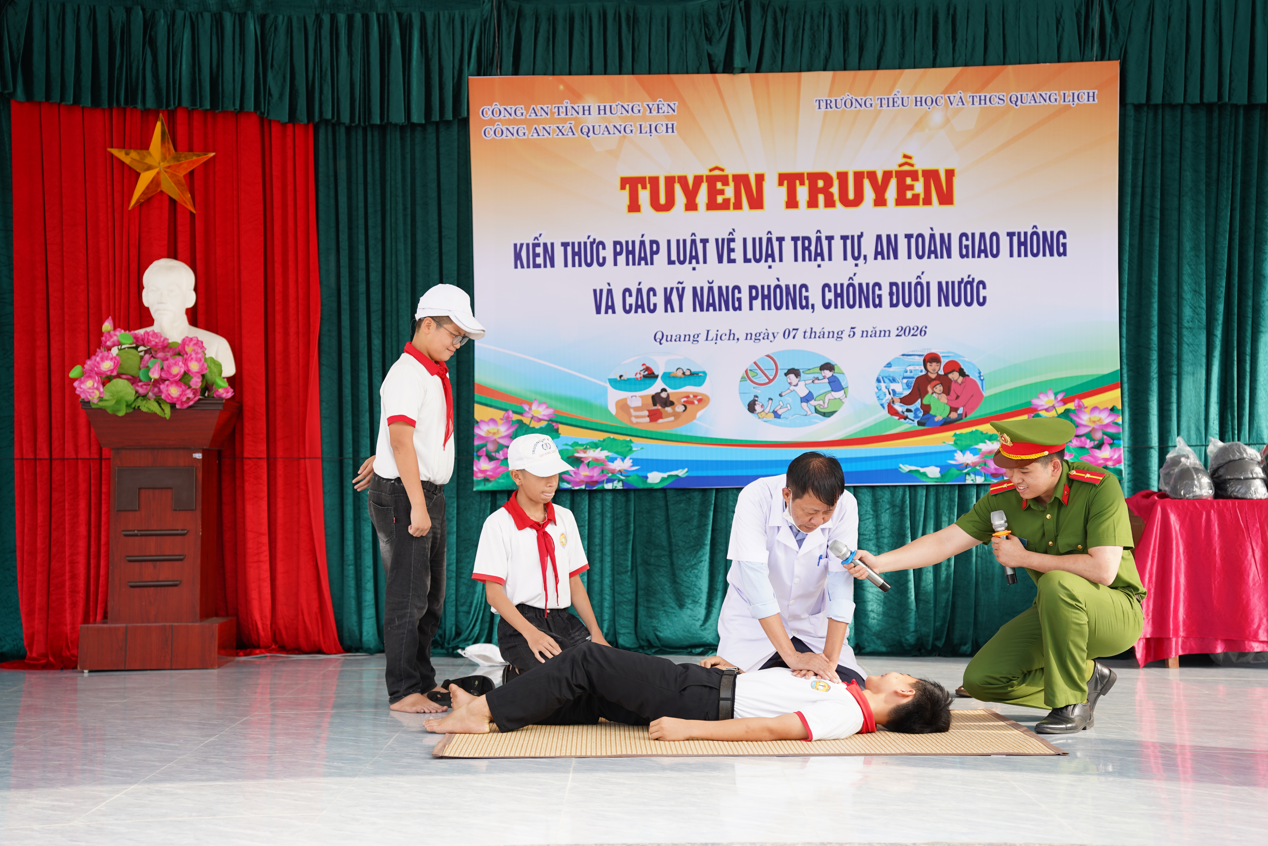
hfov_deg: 33.8
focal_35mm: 59
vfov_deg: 22.9
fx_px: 2085
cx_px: 634
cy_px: 423
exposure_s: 1/250
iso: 100
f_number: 3.2
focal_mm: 59.2
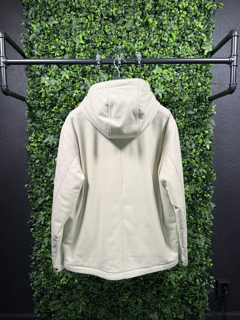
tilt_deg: -4.3
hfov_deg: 56.8
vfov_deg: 71.6
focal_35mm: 24
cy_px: 160
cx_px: 120
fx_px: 222
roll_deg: +0.2
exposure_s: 1/61
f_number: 1.78
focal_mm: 6.76
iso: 200
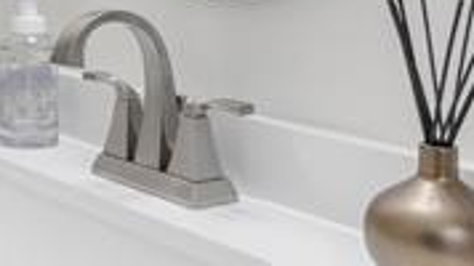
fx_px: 967
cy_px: 53
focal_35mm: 77
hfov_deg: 24.9
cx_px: -91
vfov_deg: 15.6
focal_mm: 17
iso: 160
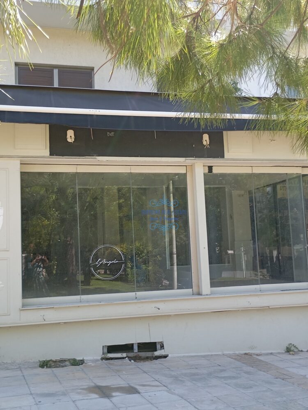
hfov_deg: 49.7
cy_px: 205
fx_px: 332
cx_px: 154
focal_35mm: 28
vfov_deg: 63.4
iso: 105
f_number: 1.8
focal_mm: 4.27
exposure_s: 1/100
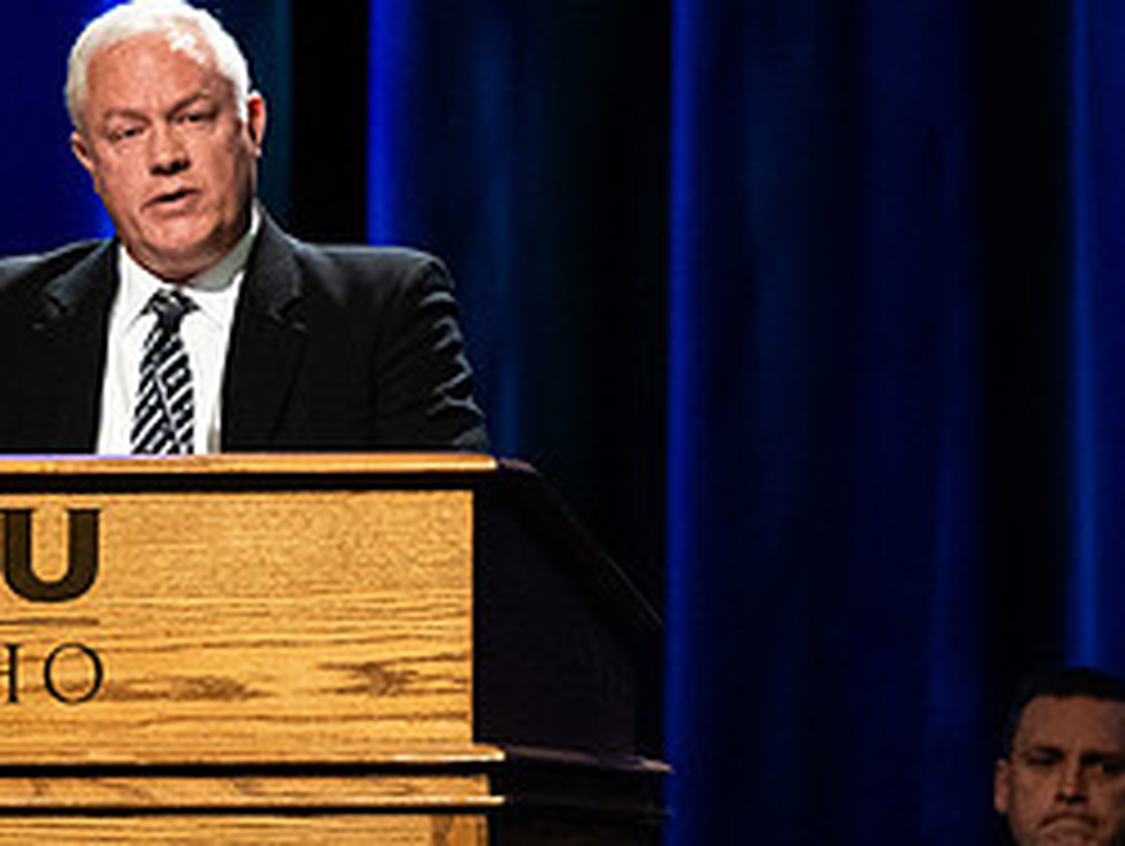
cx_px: 176
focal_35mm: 613
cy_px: 95
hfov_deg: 3.2
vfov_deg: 2.4
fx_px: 19941
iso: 4000
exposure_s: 1/800
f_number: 2.8
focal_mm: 200
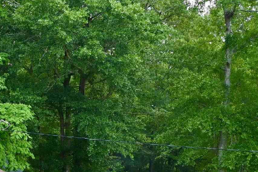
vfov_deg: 15.6
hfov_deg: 21.5
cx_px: -72
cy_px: 164
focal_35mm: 86
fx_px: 616
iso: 200
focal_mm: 24
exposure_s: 1/250
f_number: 5.6
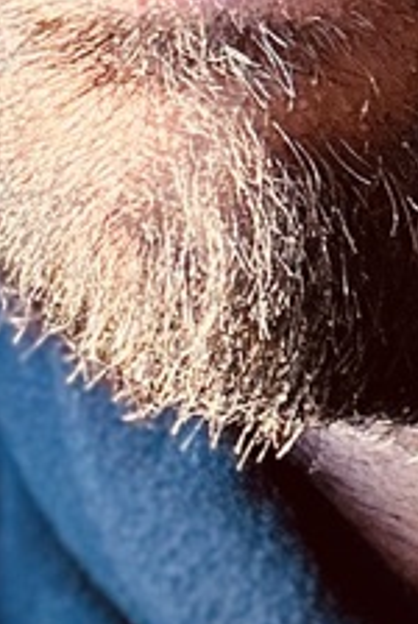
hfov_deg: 8.5
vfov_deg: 13.3
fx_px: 2656
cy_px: 100
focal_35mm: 153
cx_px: -461
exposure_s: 1/100
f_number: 1.9
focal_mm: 2.69
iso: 80
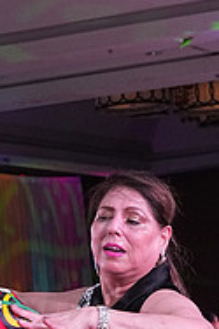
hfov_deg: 6.4
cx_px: 90
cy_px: 506
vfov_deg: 9.4
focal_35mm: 213
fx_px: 1947
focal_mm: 46
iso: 2500
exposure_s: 1/320
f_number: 6.3
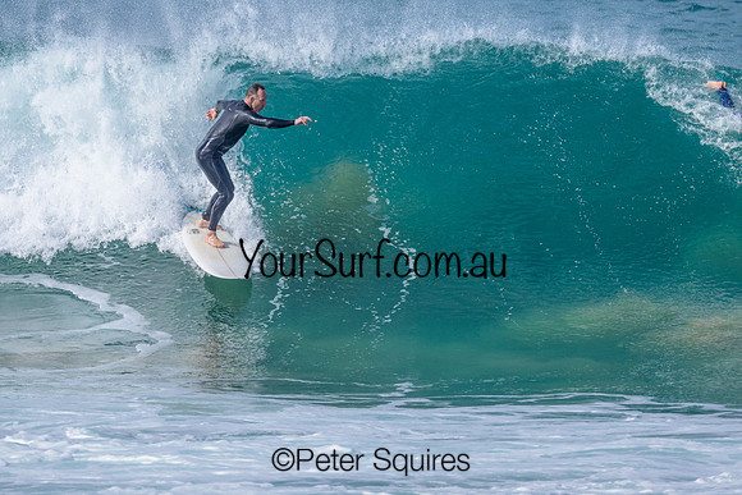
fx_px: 22665
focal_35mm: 1099
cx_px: 340
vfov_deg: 1.3
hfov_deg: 1.9
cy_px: 155
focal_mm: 800
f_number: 6.3
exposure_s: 1/2000
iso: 200
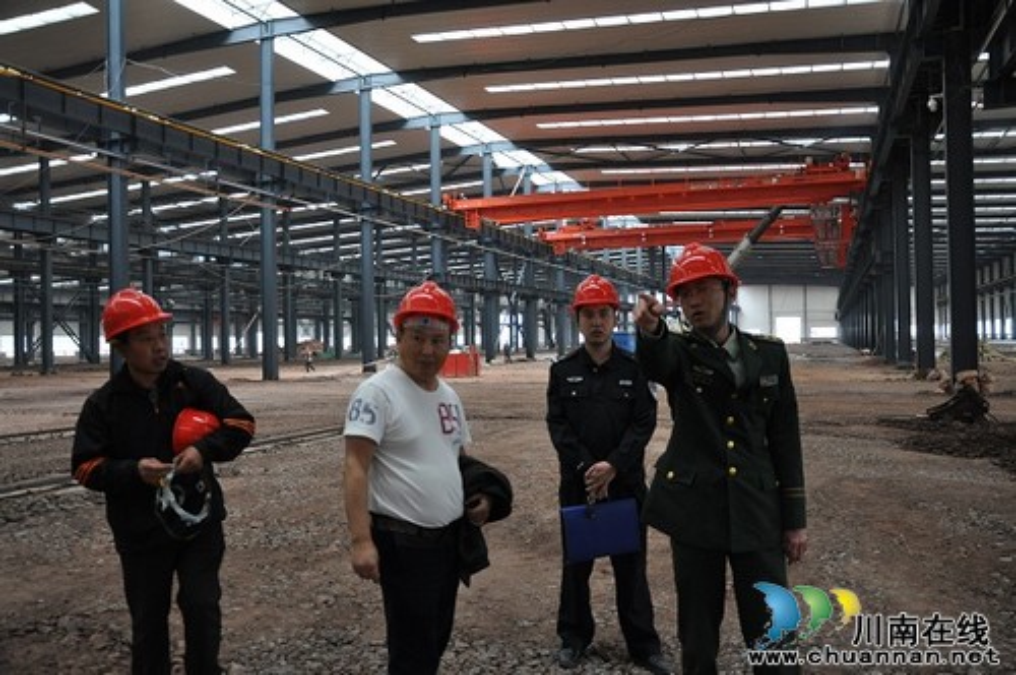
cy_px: 338
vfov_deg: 41.6
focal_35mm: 32
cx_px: 508
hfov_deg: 59.6
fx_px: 888
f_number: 3.8
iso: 800
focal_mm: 21
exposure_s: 1/40
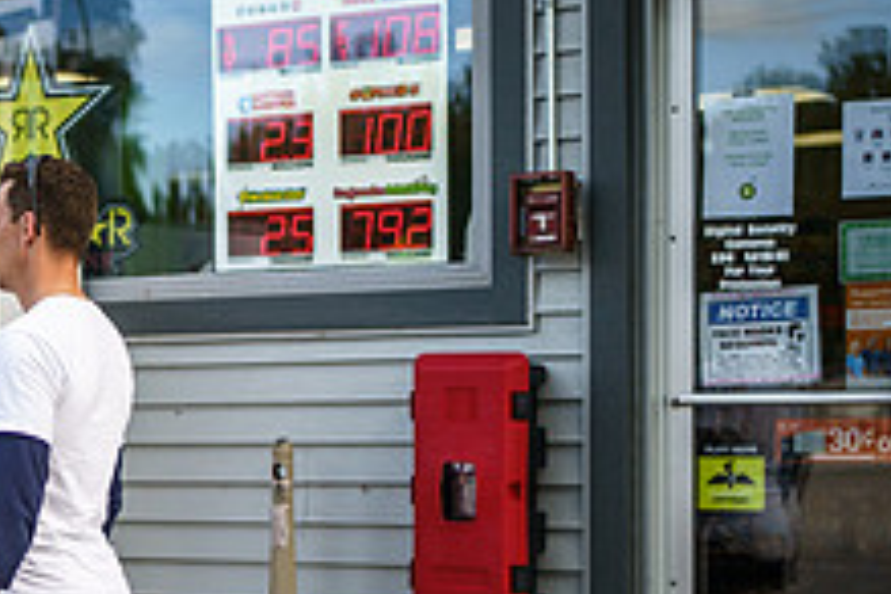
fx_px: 2326
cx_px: 41
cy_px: 490
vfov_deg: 14.5
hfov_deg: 21.1
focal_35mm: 94
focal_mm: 35
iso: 250
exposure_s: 1/2500
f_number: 2
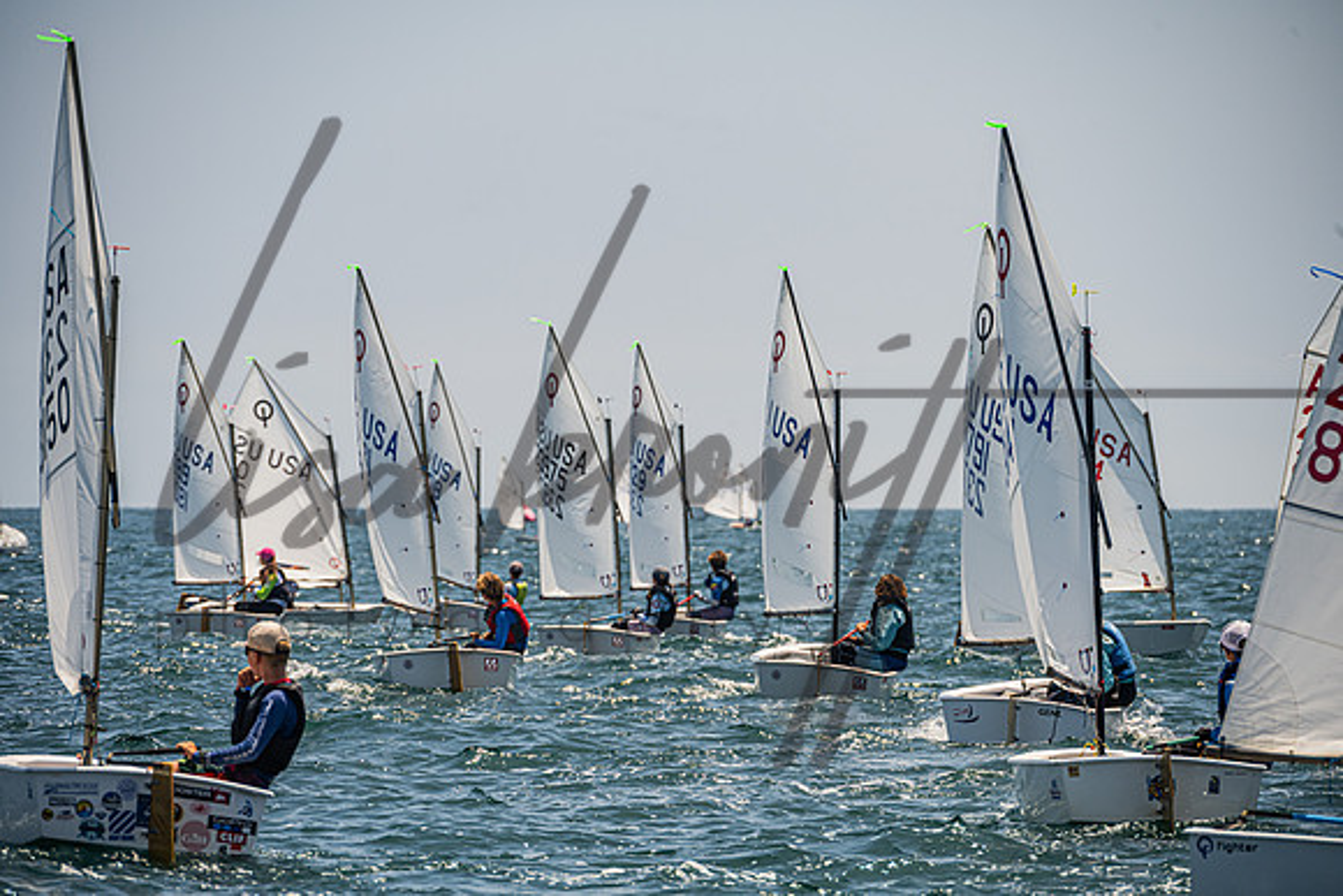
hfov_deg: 8.2
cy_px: 448
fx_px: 9328
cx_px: 672
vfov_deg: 5.5
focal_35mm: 250
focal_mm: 250
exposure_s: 1/1250
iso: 250
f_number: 8
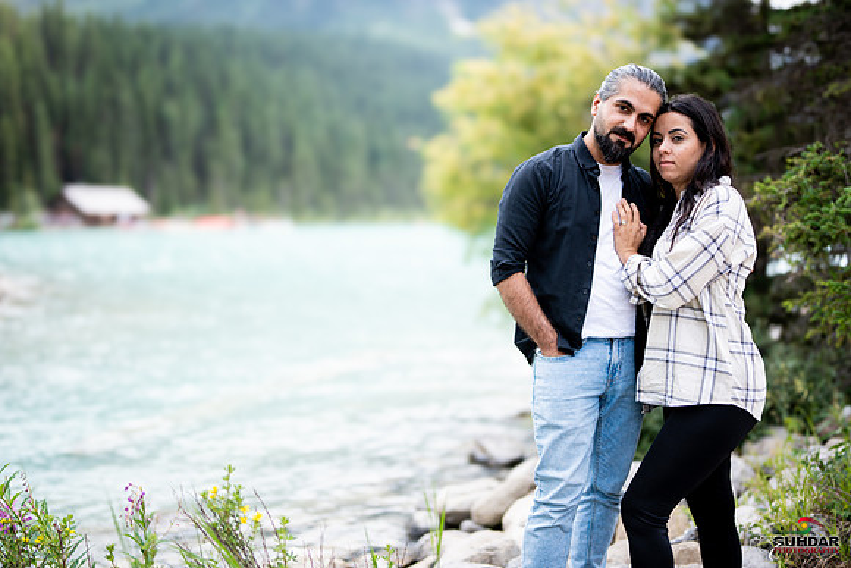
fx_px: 828
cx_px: 426
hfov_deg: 54.4
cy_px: 284
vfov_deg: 37.9
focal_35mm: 35
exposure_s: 1/4000
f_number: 1.2
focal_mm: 35
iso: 200
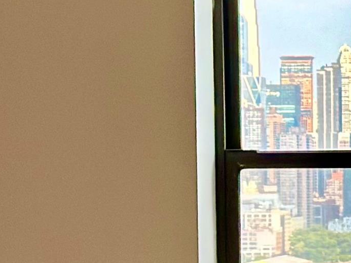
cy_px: 195
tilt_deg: -0.6
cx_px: 596
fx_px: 2190
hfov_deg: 8.8
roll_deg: +0.3
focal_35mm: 216
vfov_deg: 6.9
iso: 80
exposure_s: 1/1030
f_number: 1.78
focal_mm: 6.86
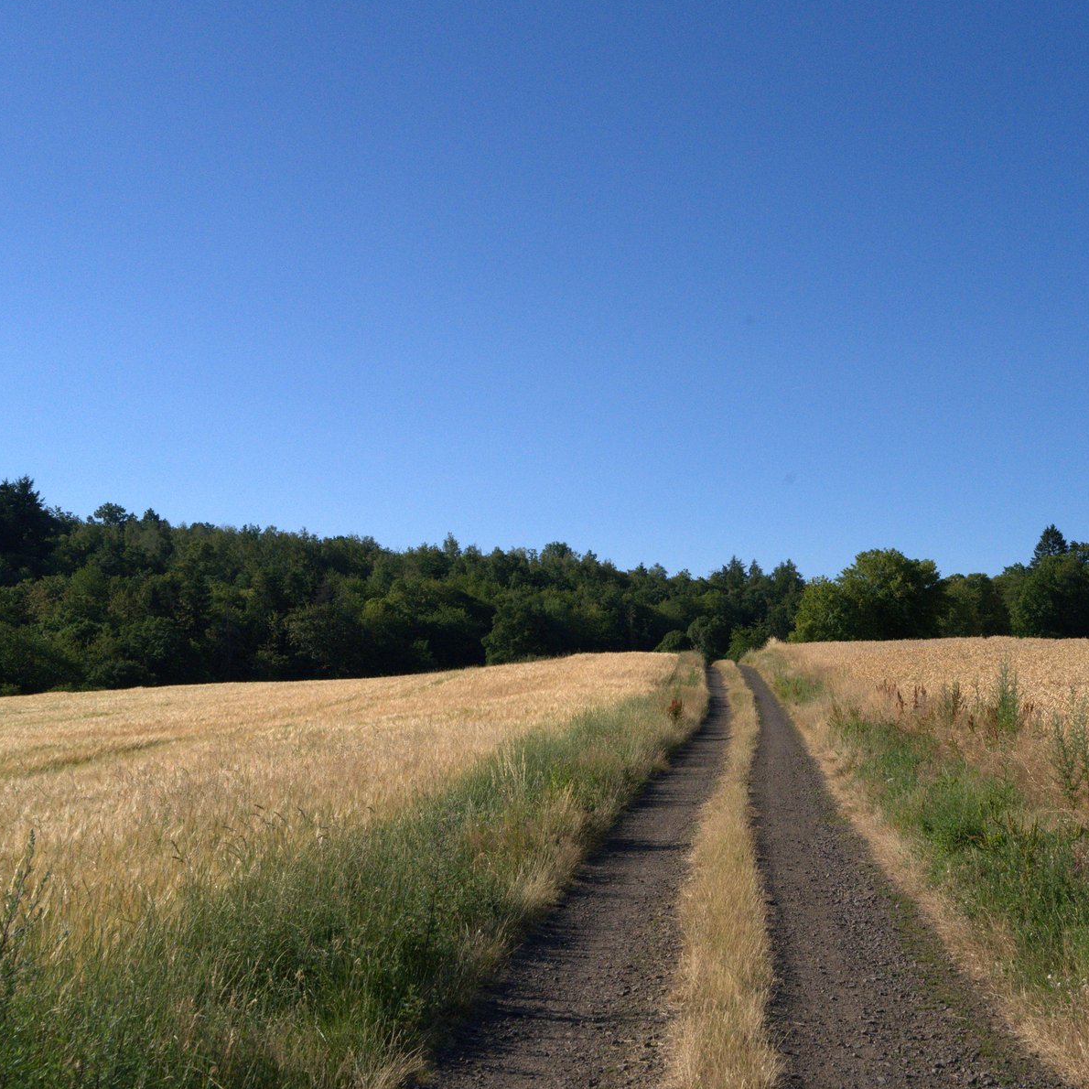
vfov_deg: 37.6
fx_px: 1602
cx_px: 760
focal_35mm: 45
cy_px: 543
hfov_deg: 37.0
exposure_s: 1/2500
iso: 2000
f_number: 14
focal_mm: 35
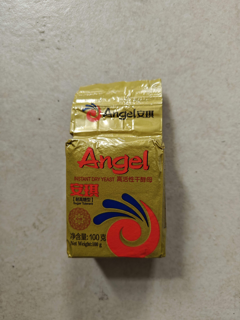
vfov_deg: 71.6
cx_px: 120
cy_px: 160
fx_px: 222
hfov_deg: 56.8
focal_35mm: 24
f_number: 1.8
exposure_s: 1/60
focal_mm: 5.59
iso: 500
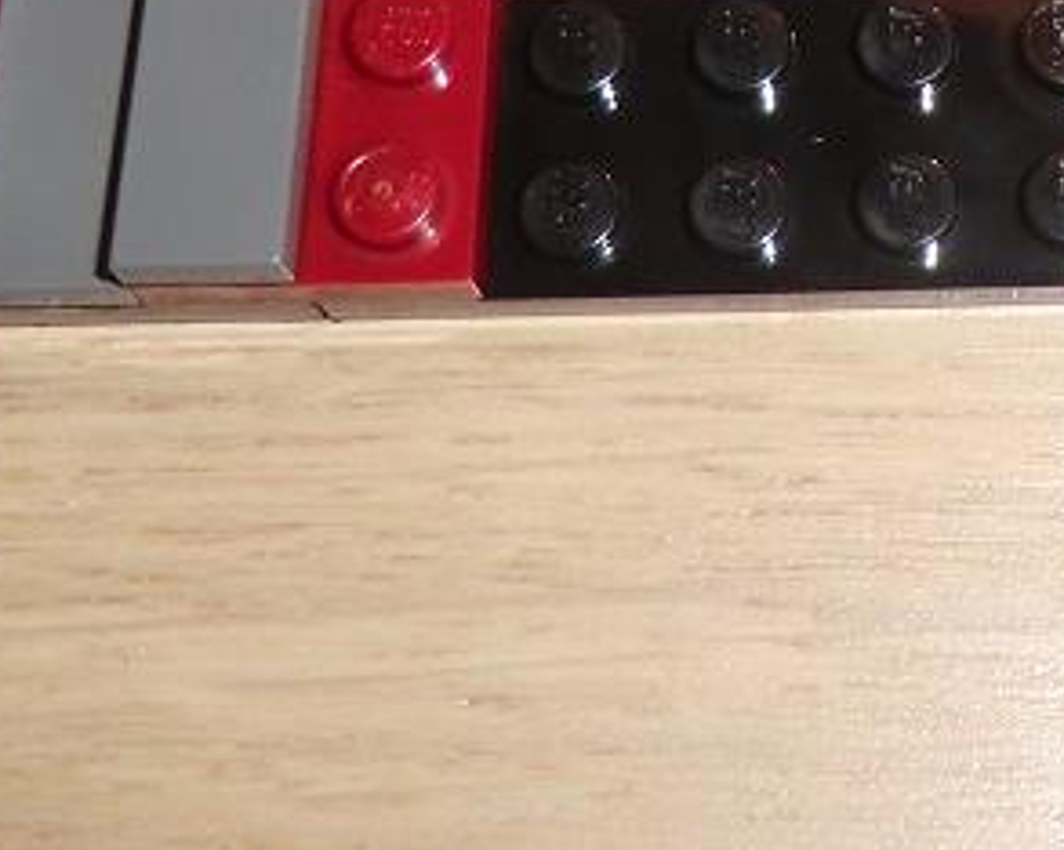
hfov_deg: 22.3
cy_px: -341
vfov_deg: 17.2
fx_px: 2580
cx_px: 1108
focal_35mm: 82
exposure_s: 1/60
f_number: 3.2
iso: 160
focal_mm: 4.3
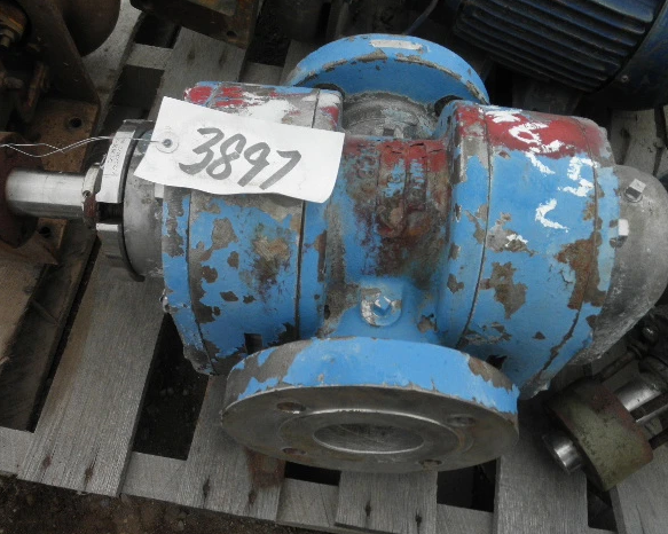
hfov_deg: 58.8
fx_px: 593
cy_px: 262
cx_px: 338
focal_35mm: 30
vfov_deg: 48.5
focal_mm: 5
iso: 64
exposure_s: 1/80
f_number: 3
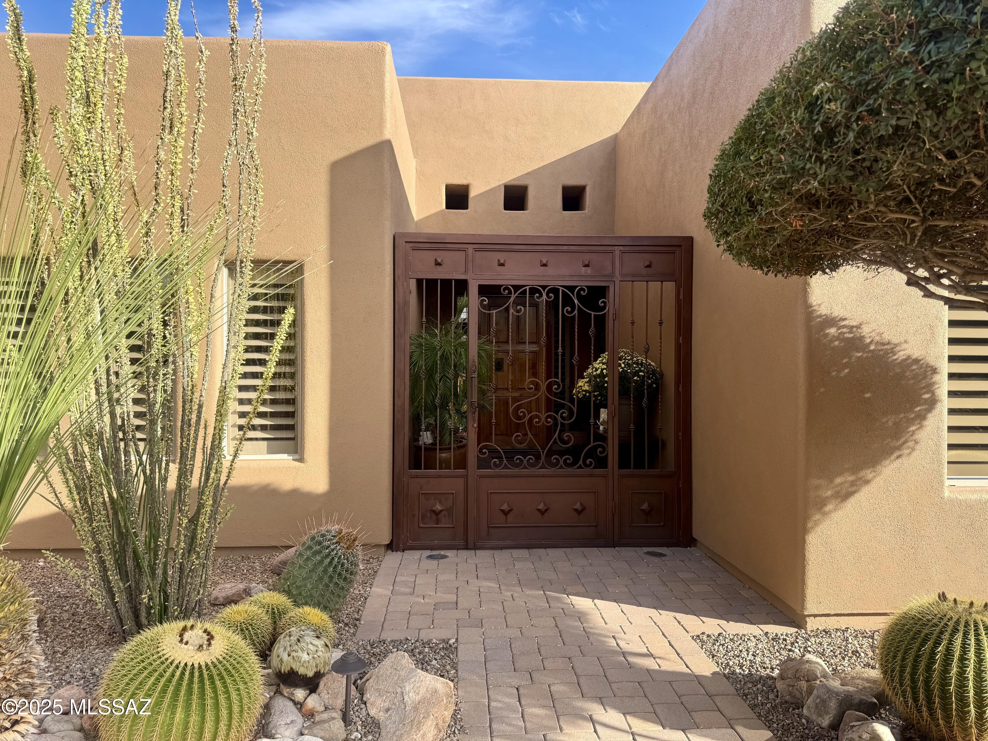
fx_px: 685
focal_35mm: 24
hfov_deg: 71.6
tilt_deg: +0.1
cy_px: 370
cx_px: 494
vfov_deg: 56.8
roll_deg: -0.1
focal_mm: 6.76
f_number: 1.78
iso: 80
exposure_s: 1/1292
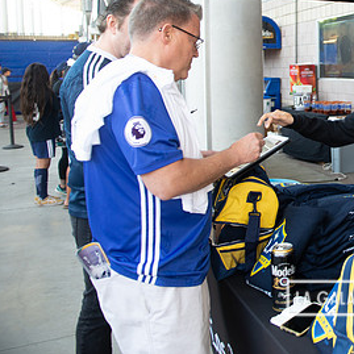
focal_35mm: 44
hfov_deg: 33.9
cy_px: 101
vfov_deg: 37.6
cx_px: 379
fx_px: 509
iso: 250
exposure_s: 1/125
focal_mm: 24
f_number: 2.8
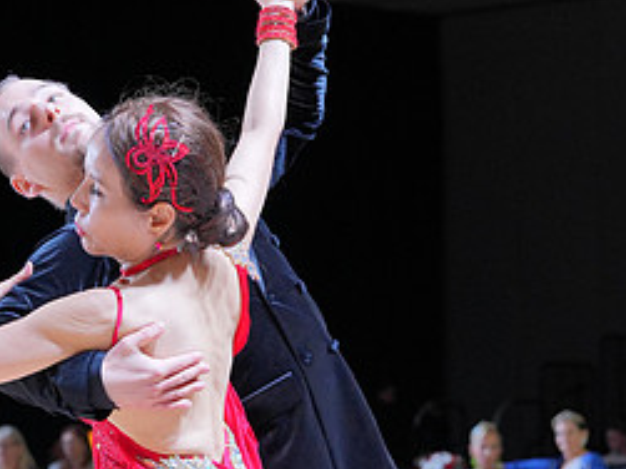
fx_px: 3380
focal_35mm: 187
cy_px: 584
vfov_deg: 7.9
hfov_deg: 10.6
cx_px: 156
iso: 2000
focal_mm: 84
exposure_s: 1/400
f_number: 5.6
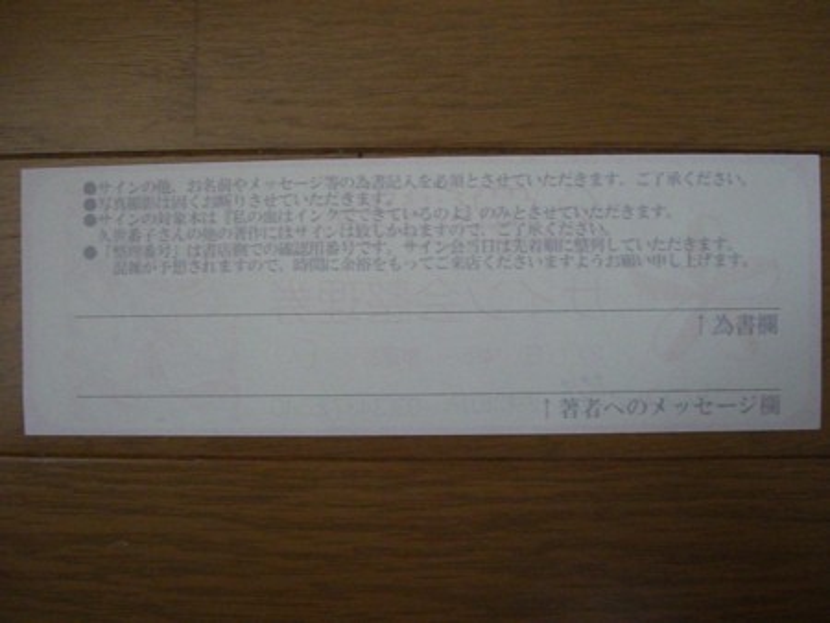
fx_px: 912
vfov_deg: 37.8
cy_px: 312
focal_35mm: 38
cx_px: 415
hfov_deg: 49.0
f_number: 2.8
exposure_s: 1/125
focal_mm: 7.9
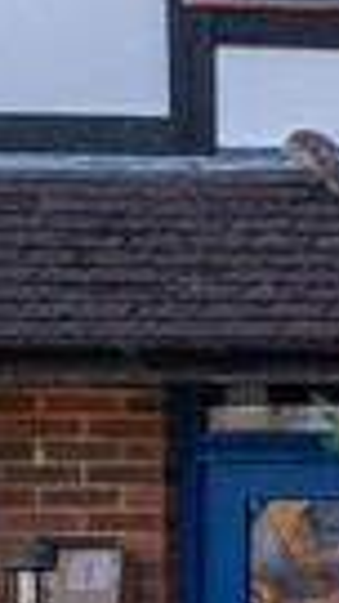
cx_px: 2266
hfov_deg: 4.6
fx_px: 2092
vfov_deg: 16.4
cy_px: 371
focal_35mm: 131
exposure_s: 1/5000
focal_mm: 16.5
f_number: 7.1
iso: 2000
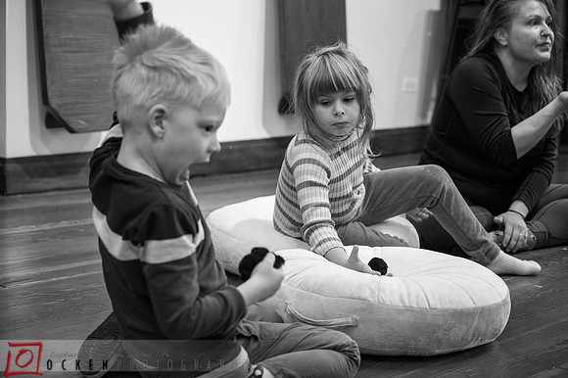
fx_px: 1104
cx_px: 284
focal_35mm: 70
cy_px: 189
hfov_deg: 28.9
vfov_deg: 19.4
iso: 3200
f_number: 4
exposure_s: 1/100
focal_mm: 70
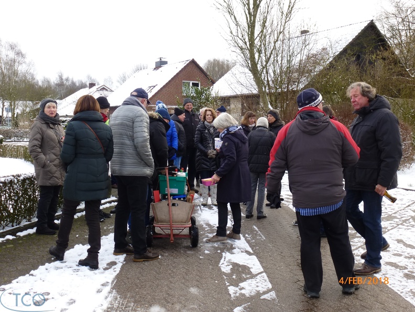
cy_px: 156
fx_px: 444
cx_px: 208
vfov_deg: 38.7
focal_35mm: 37
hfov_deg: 50.1
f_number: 4
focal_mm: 6.4
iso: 100
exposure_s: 1/125
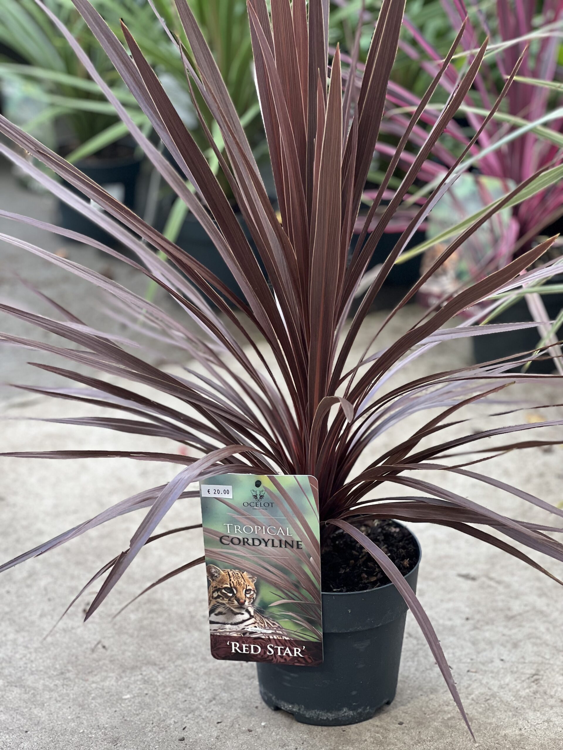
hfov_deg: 19.1
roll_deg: -0.3
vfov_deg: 25.3
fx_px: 1670
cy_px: 375
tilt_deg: -21.2
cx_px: 282
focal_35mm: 77
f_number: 2.8
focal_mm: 9
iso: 64
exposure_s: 1/121
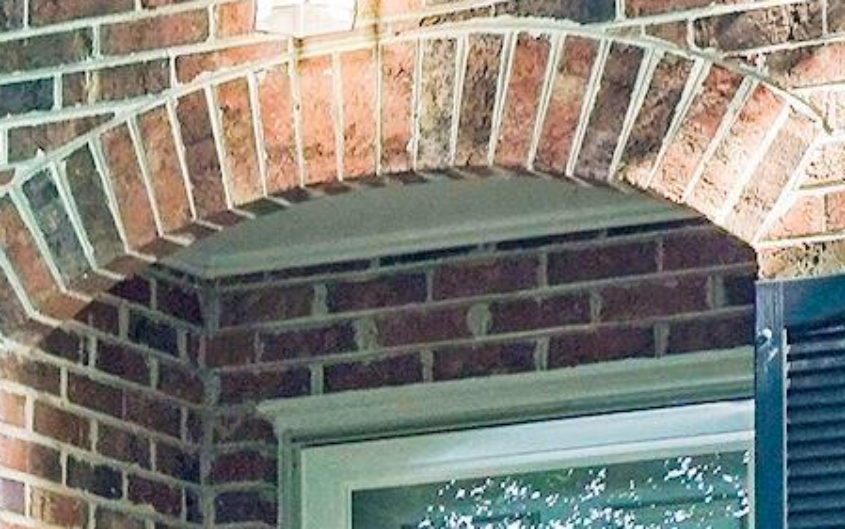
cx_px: 21
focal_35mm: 177
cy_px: 1061
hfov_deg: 11.7
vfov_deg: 7.1
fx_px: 4078
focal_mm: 26
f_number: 7.1
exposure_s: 1/40
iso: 400
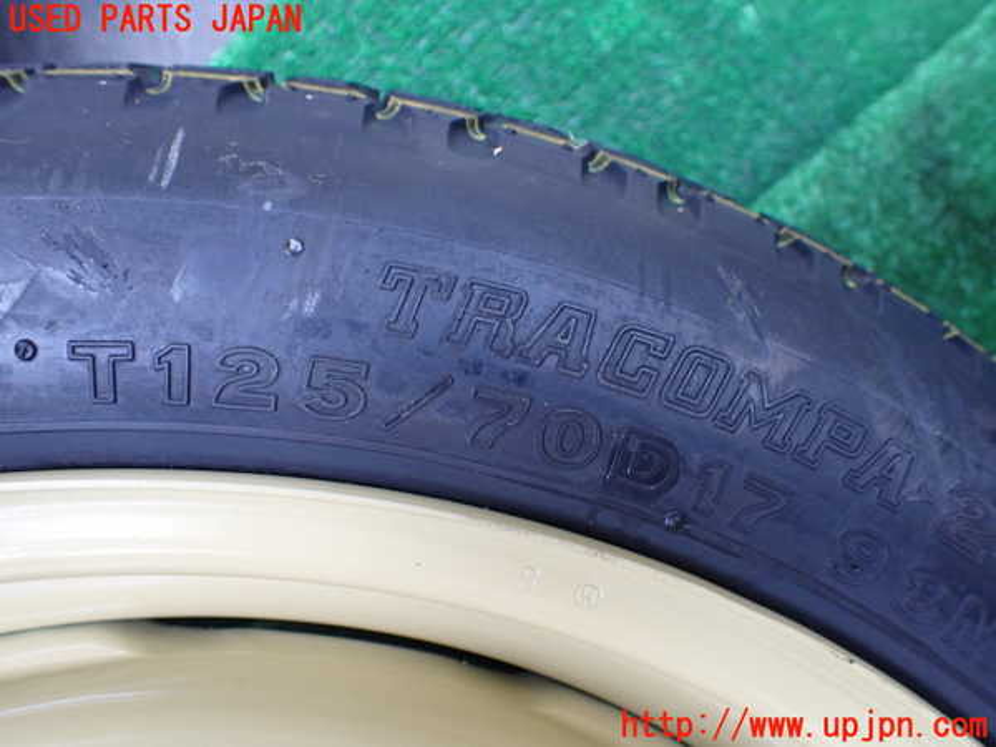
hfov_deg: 60.0
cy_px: 374
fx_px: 863
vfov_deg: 46.8
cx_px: 498
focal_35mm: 30
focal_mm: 5.4
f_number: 2.3
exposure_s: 1/125
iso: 320
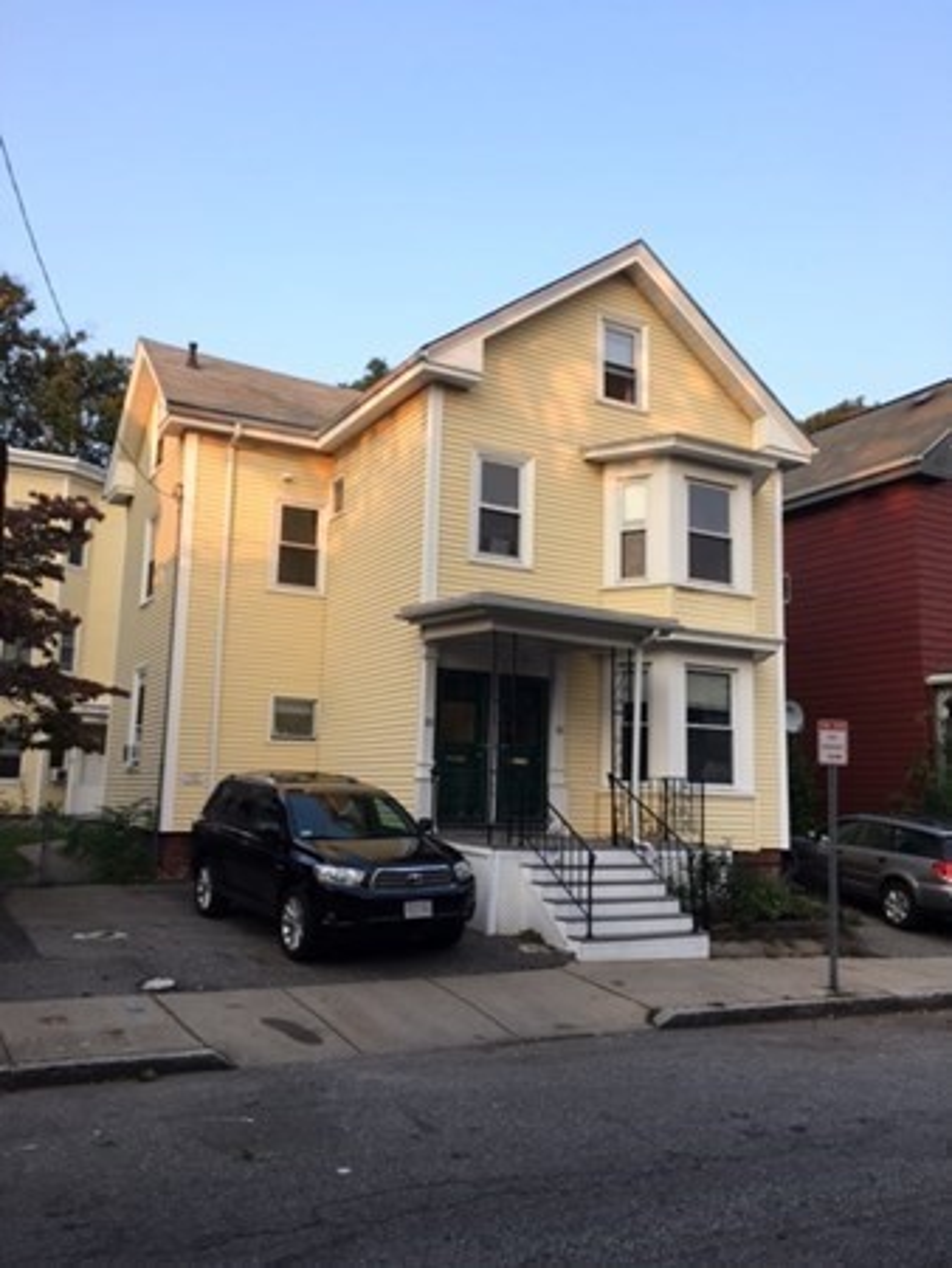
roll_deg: -2.4
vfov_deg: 61.6
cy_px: 634
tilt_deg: +9.9
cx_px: 476
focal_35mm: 29
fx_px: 1062
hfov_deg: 48.3
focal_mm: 4.15
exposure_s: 1/120
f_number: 2.2
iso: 25
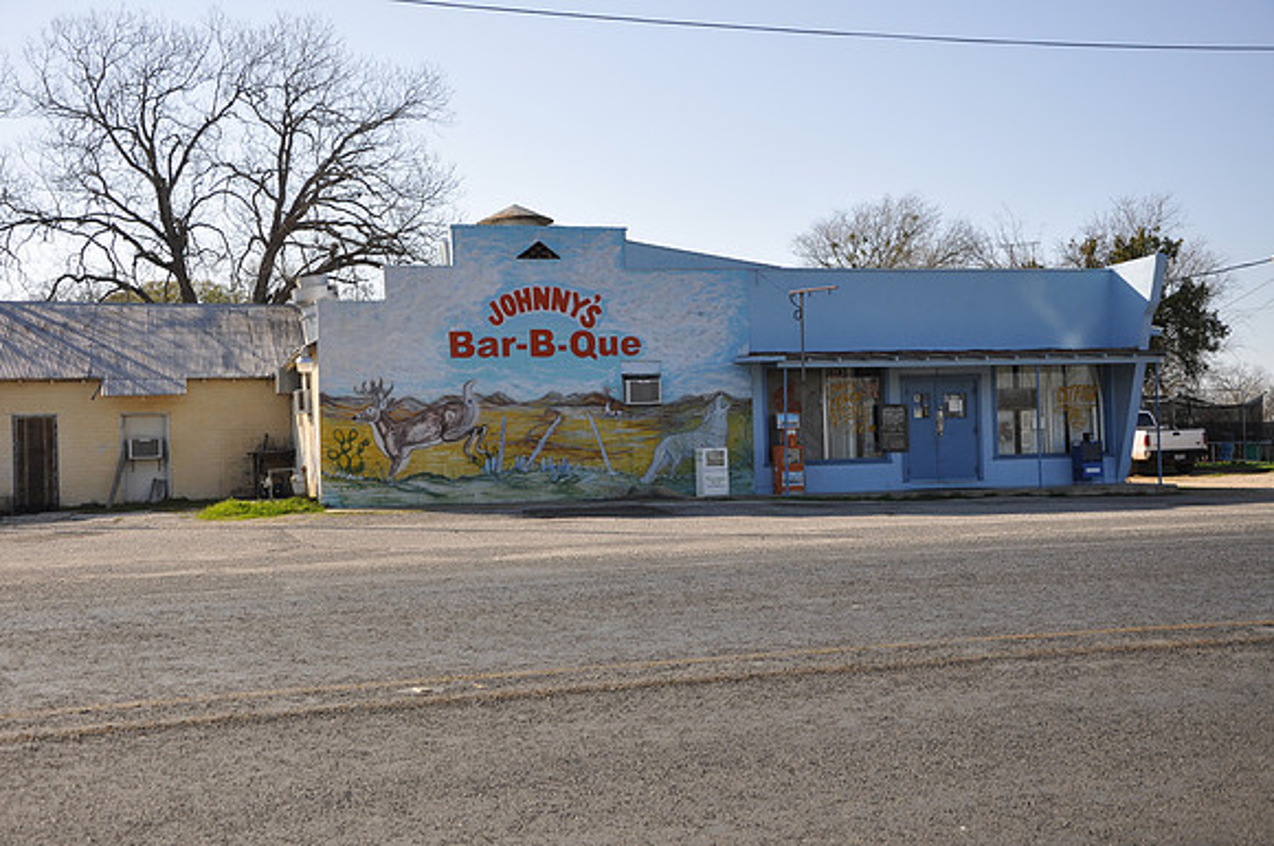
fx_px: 1590
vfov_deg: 29.8
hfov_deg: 43.7
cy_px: 423
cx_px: 637
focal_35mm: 45
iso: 200
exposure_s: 1/160
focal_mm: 30
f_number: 6.3
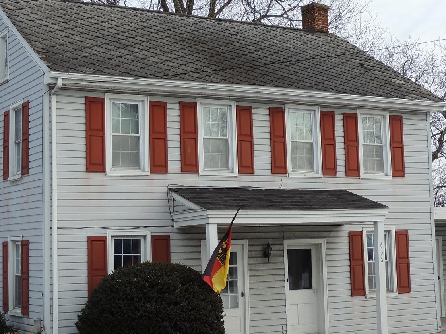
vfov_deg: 20.2
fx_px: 941
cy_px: 165
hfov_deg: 26.7
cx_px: 244
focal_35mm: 73
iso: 80
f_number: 3.3
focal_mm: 7.1
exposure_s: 1/640
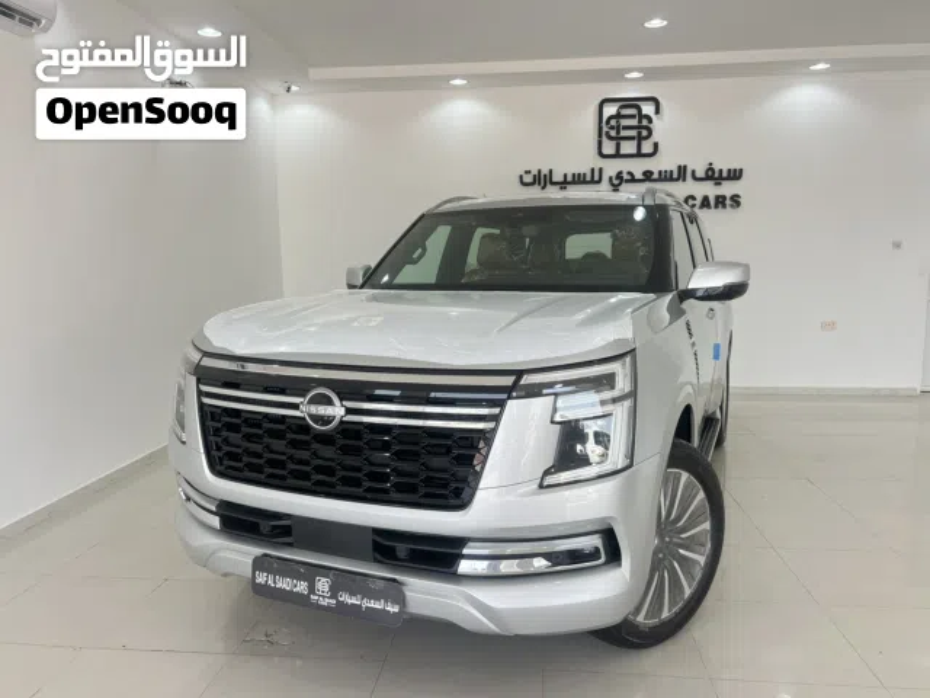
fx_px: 699
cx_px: 465
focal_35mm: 26
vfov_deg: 53.1
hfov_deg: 67.3
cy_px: 349
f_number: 1.5
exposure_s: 1/270
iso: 50
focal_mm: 5.7
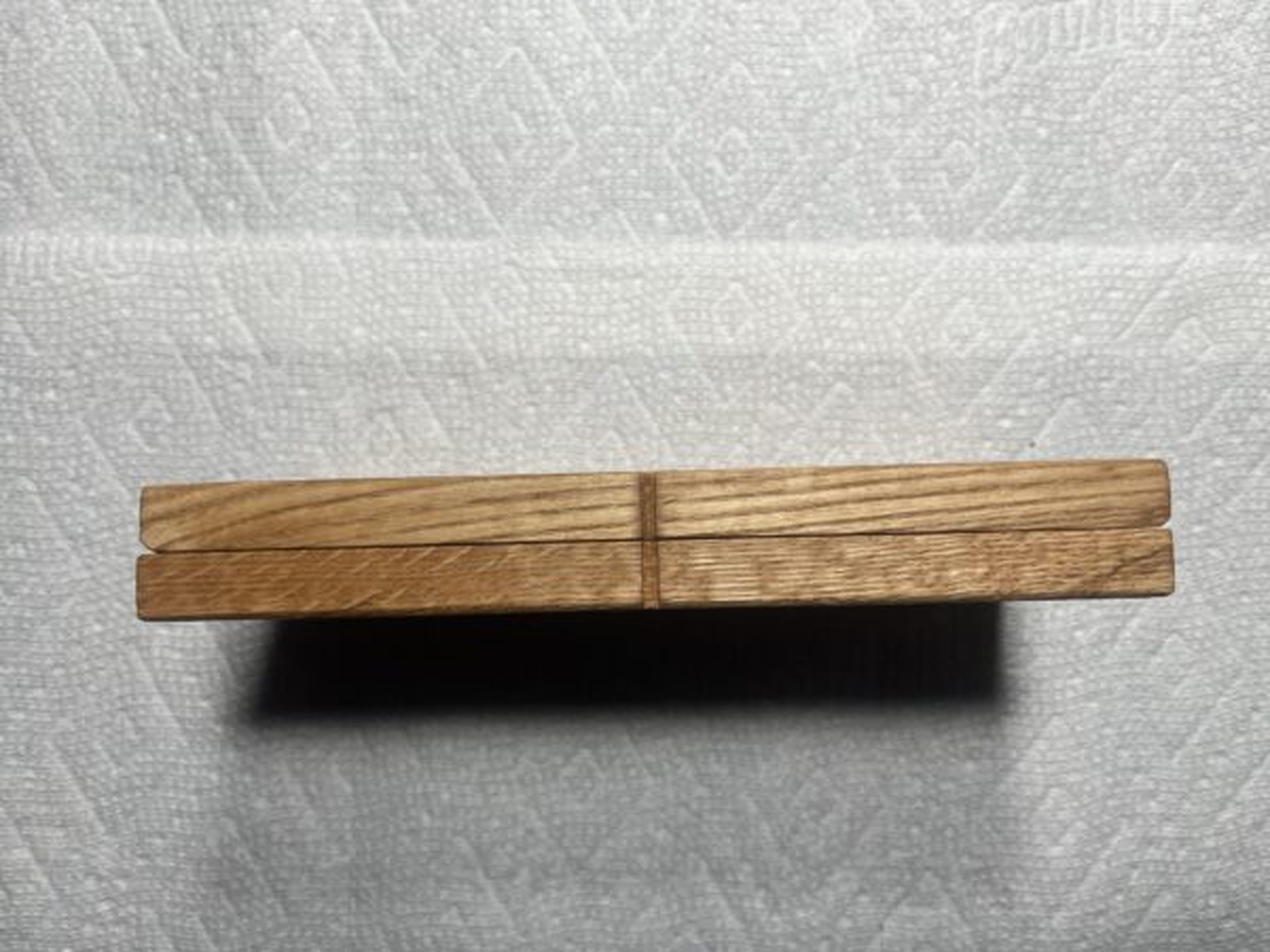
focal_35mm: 26
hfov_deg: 67.3
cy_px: 476
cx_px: 635
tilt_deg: -86.4
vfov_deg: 53.1
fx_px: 954
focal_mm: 5.1
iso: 80
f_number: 1.6
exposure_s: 1/120
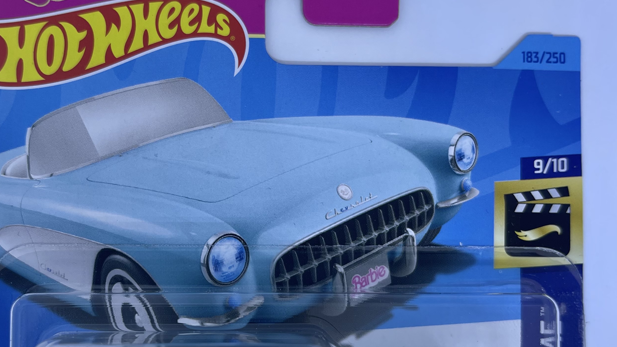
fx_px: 720
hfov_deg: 46.3
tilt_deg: -87.3
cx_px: 273
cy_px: 236
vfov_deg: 26.9
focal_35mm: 44
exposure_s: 1/100
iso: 40
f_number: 1.6
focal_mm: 5.1
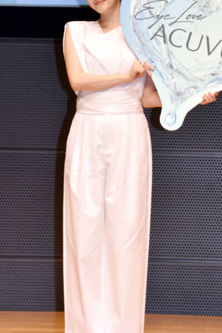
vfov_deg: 8.9
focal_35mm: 232
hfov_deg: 5.9
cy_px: 111
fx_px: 2147
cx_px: 123
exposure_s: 1/200
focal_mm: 90
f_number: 7.1
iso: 800
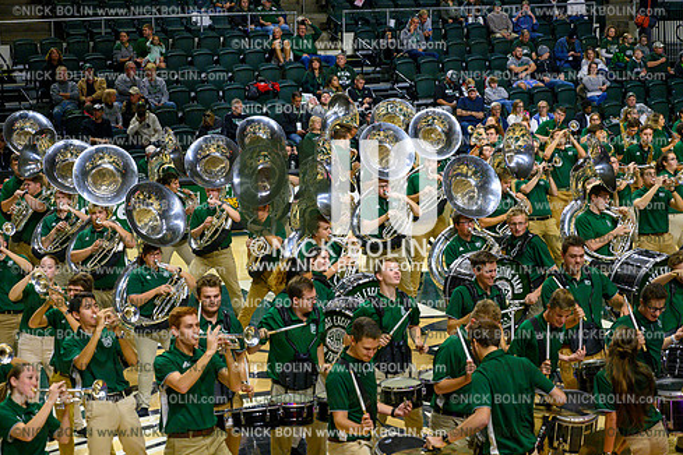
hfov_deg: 24.5
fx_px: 1575
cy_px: 206
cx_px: 338
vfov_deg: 16.5
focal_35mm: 83
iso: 3200
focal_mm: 70
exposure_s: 1/800
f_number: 4.5
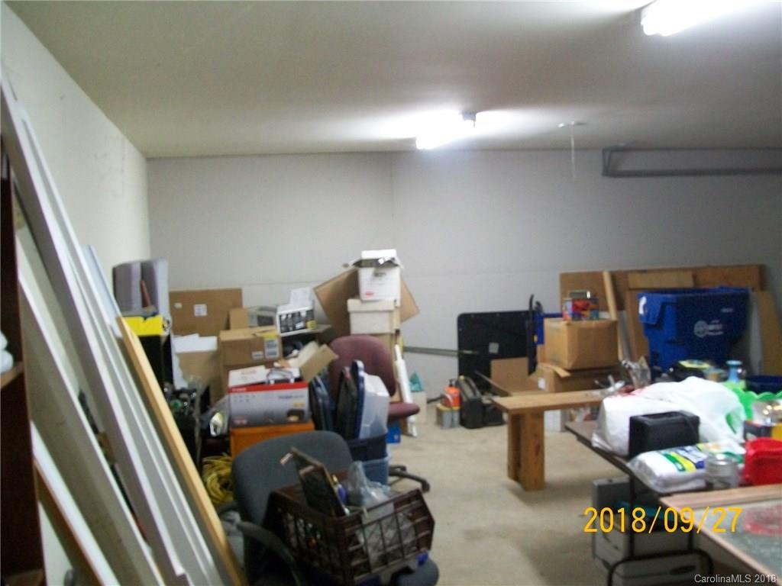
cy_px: 293
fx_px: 813
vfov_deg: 39.7
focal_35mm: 36
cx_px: 391
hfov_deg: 51.4
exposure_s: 1/8
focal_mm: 6
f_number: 2.7
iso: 179
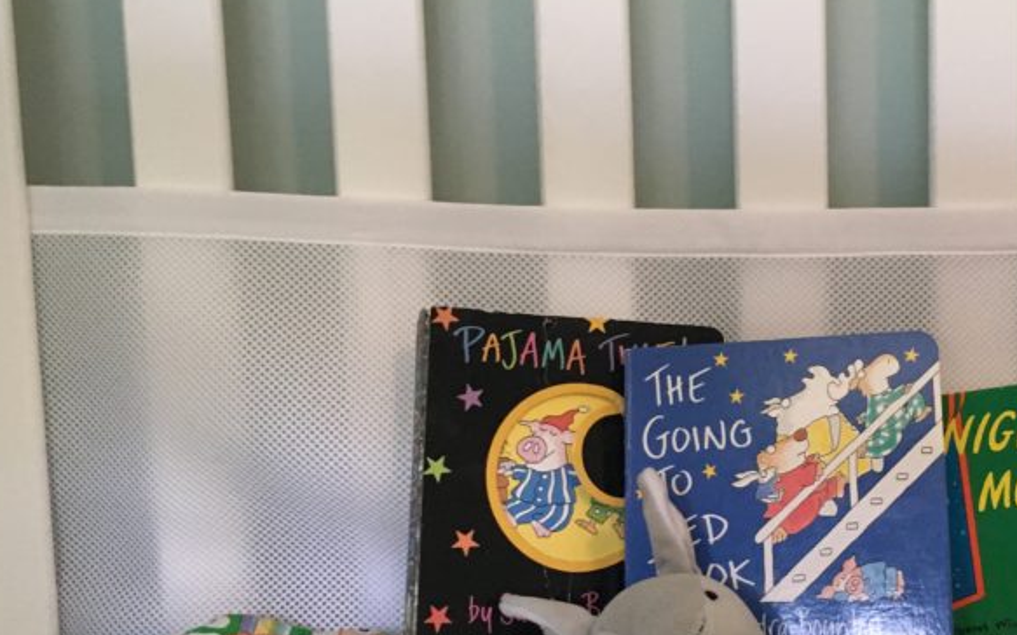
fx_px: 1496
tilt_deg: -6.4
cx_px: 729
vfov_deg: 23.9
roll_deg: +0.9
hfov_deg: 36.9
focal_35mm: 54
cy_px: 370
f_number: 2.2
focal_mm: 4.15
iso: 160
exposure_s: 1/30
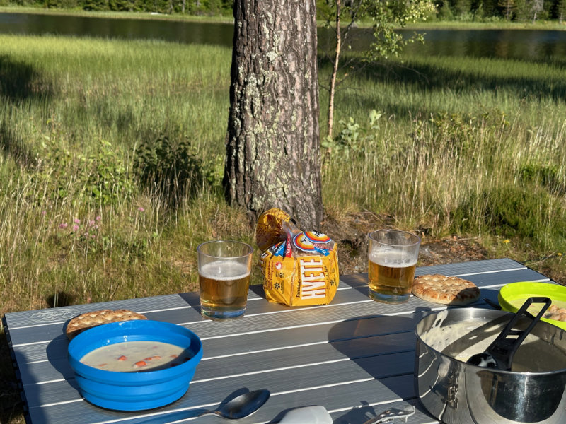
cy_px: 212
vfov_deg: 30.3
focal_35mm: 48
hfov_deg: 39.7
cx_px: 283
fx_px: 785
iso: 64
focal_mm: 6.9
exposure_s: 1/3597
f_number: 1.8
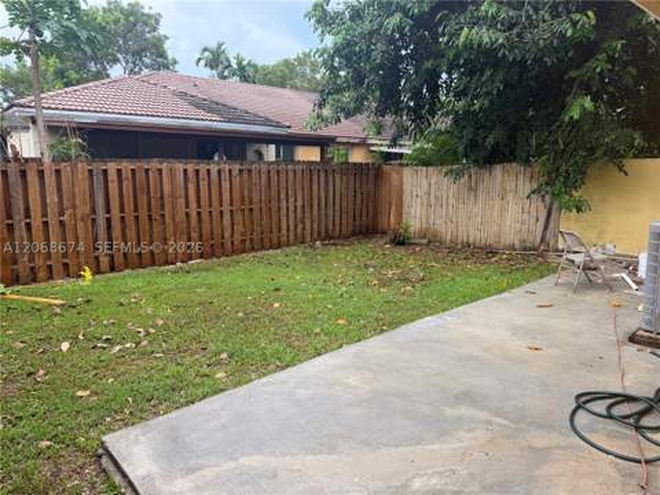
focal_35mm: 24
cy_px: 248
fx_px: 458
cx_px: 330
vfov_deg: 56.8
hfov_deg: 71.6
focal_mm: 6.76
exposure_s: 1/735
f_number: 1.78
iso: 80
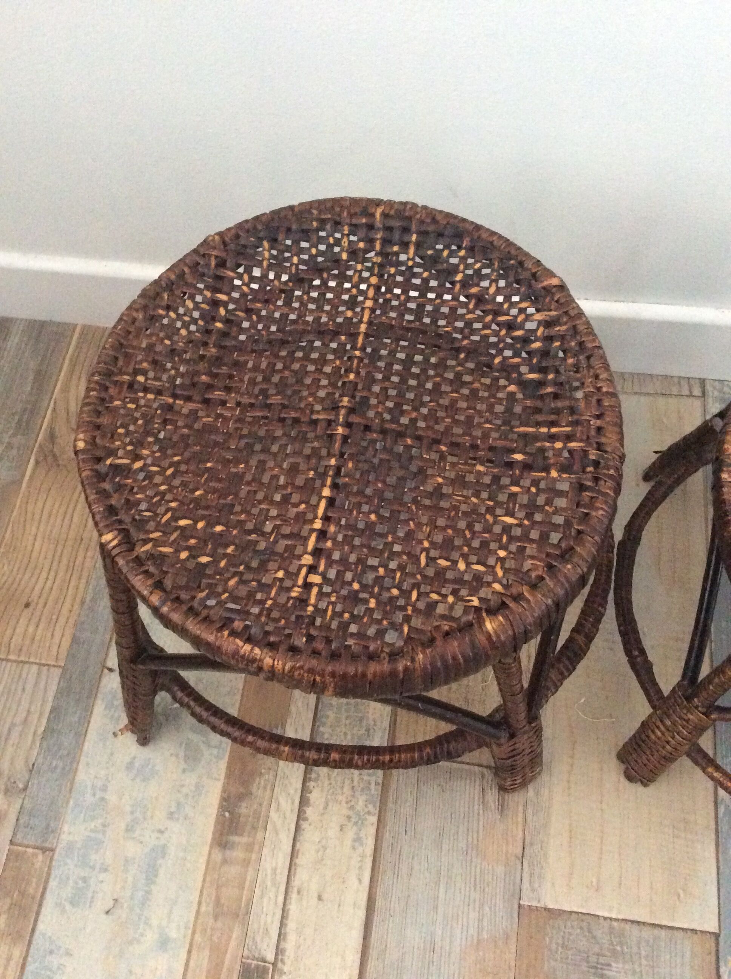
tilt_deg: -63.1
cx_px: 366
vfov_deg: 56.9
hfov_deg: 44.1
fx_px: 903
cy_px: 490
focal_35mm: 32
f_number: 2.4
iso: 500
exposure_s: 1/17
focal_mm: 3.3
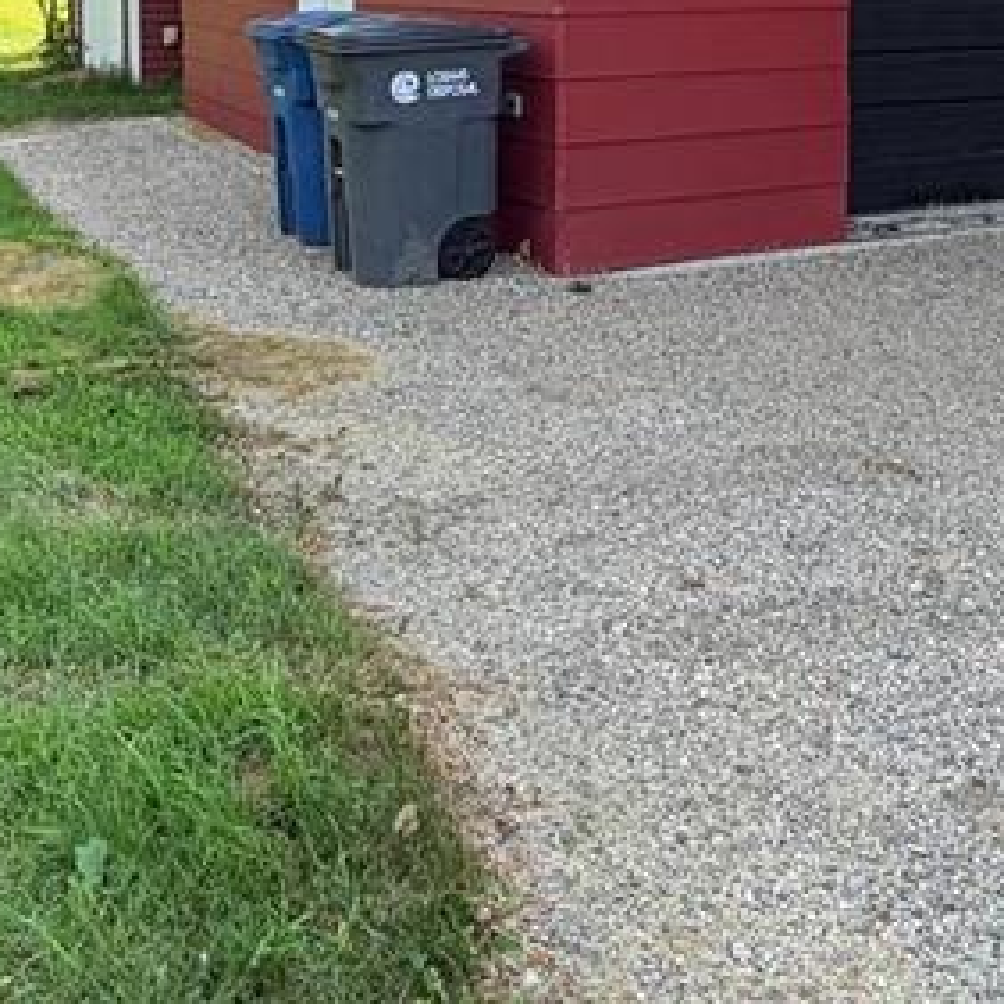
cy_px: -18
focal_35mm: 45
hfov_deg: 37.5
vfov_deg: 34.0
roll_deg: -0.9
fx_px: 1477
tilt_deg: -2.4
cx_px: 570
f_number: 2.2
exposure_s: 1/276
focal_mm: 2.22
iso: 50
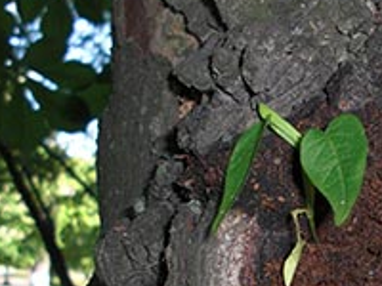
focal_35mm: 72
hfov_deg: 26.4
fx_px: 795
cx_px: 325
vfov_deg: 20.0
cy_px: 257
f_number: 7.9
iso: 200
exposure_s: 1/60
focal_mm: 6.3
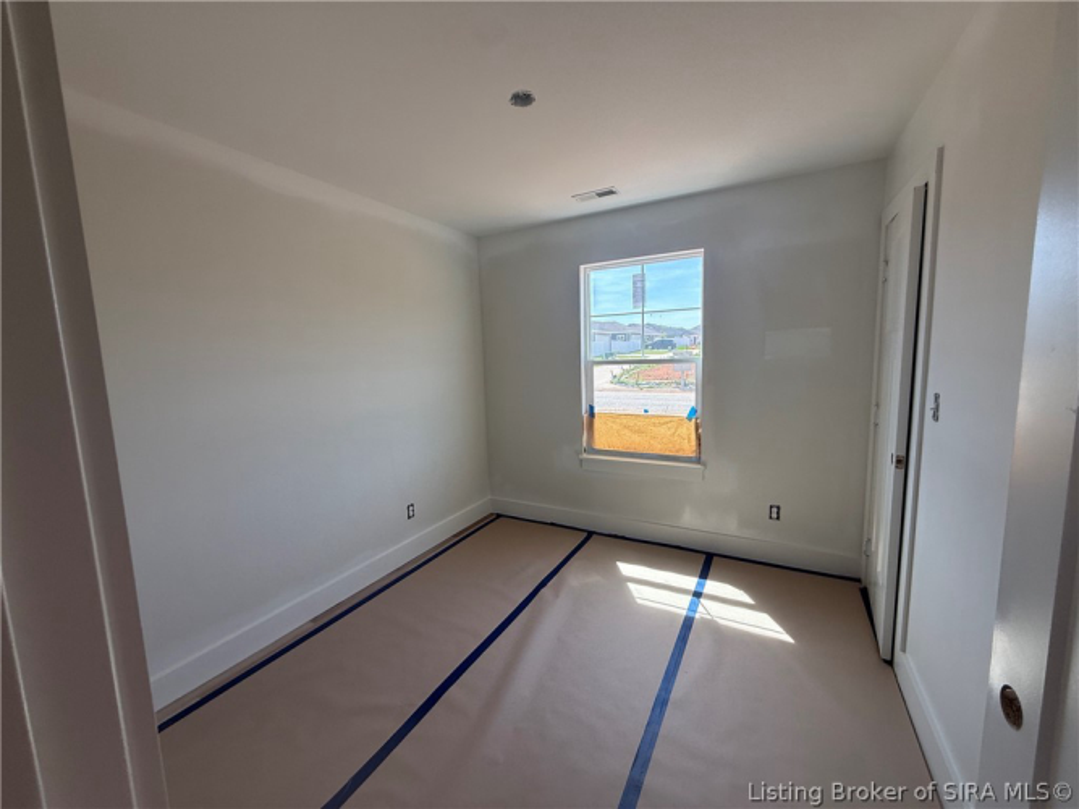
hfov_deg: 102.1
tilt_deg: -6.2
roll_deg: +2.2
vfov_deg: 85.7
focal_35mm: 14
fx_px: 436
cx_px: 540
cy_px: 404
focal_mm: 2.22
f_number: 2.2
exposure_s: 1/201
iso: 50
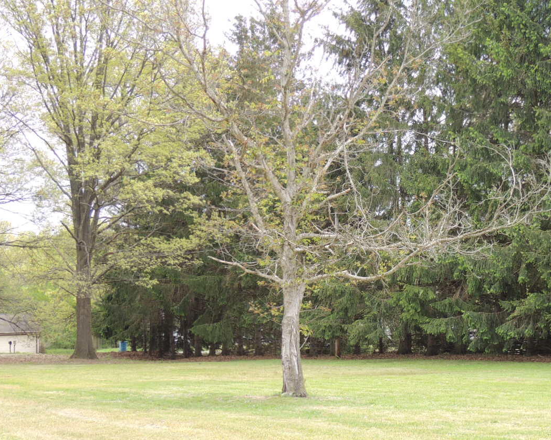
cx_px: 415
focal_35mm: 70
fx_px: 1141
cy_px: 273
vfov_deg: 21.8
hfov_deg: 26.8
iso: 100
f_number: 3.5
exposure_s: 1/160
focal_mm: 8.3
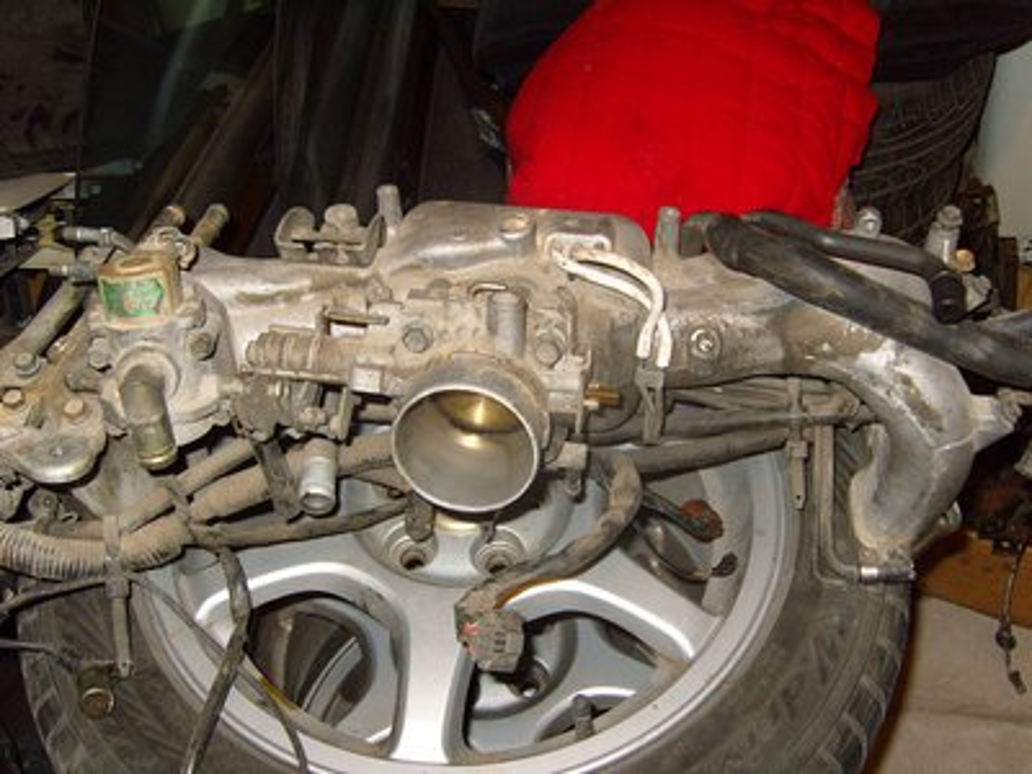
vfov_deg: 40.7
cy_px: 387
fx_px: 1043
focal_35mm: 35
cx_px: 516
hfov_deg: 52.6
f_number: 2.8
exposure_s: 1/30
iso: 100
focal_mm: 7.4
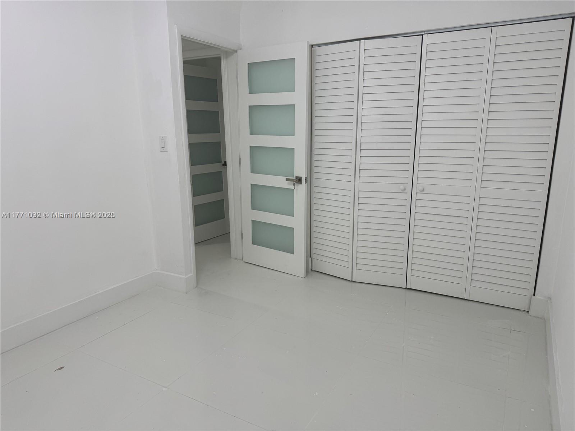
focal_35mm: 24
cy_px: 216
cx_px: 288
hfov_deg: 71.6
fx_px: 399
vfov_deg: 56.8
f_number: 1.78
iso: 125
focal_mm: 6.76
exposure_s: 1/120
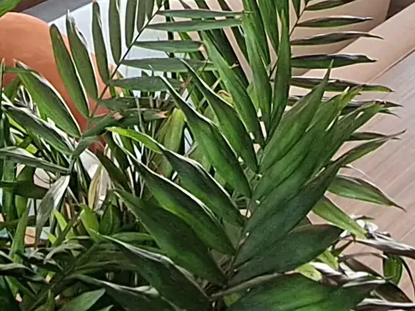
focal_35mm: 83
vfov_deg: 14.2
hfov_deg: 23.6
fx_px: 995
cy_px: -353
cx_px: 220
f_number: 2.2
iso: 64
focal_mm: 1.74
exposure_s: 1/40
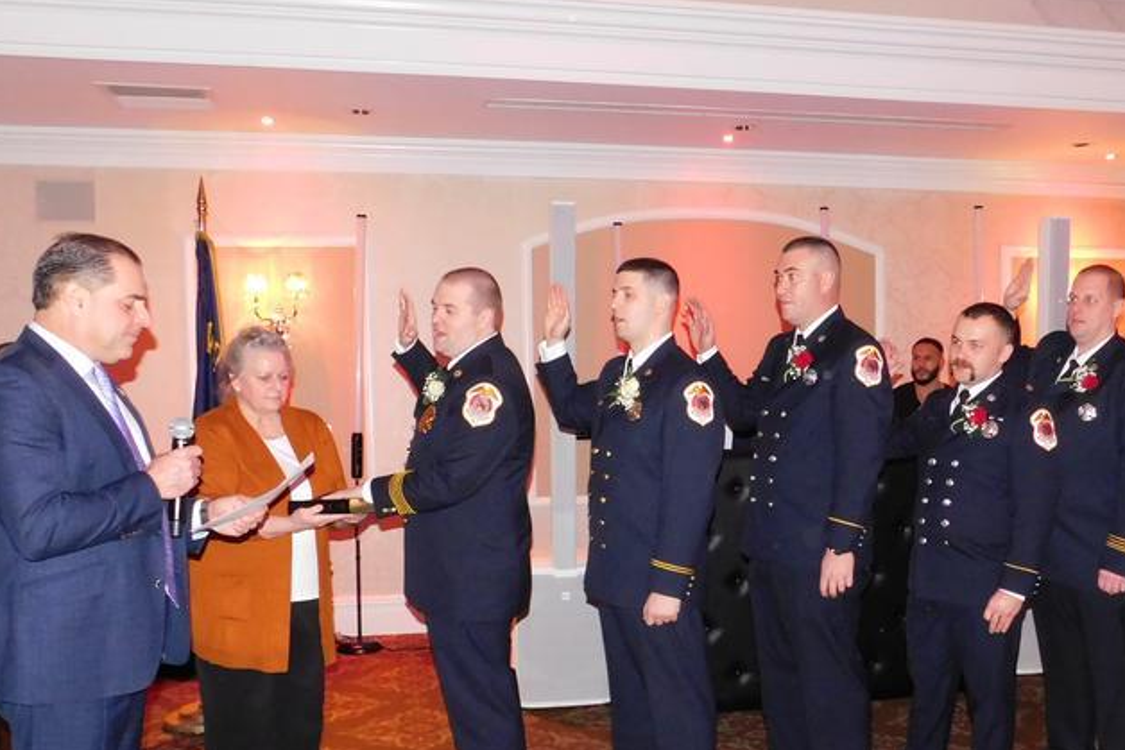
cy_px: 474
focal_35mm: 39
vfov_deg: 34.0
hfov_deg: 49.2
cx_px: 677
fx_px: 1219
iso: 560
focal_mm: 4
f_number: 3
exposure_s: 1/30
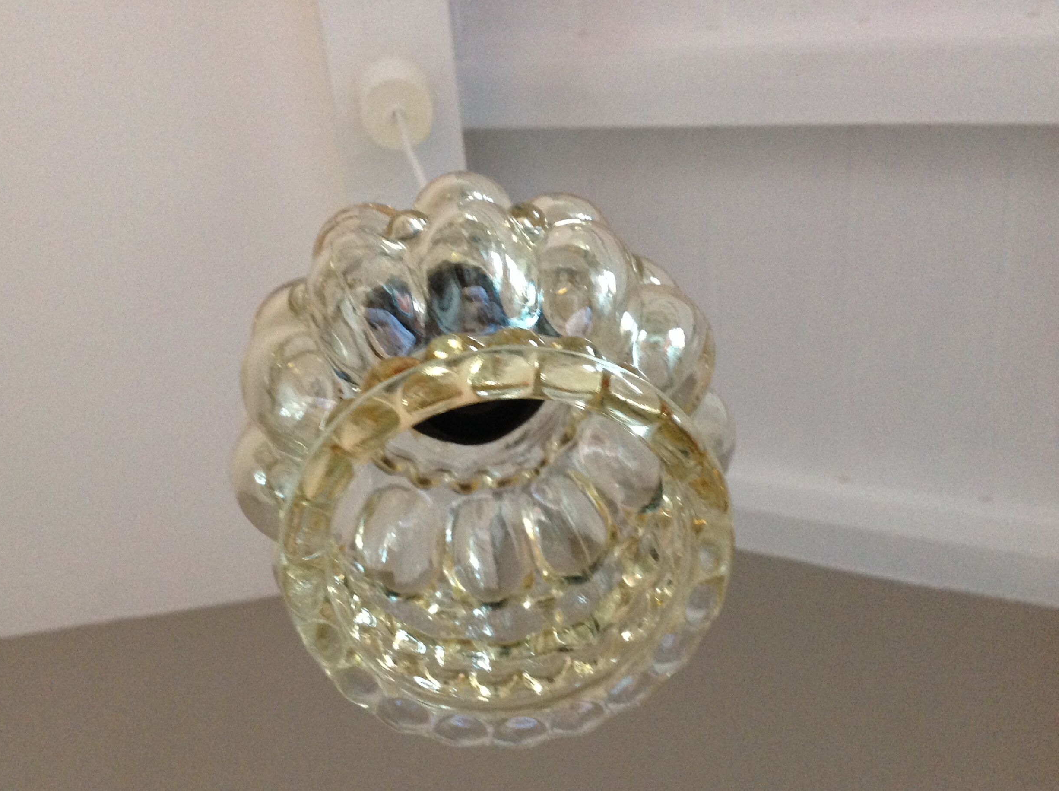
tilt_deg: +67.0
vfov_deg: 38.6
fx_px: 1130
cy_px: 390
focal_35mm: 37
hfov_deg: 50.2
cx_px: 513
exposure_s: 1/15
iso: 320
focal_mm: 4.28
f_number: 2.4
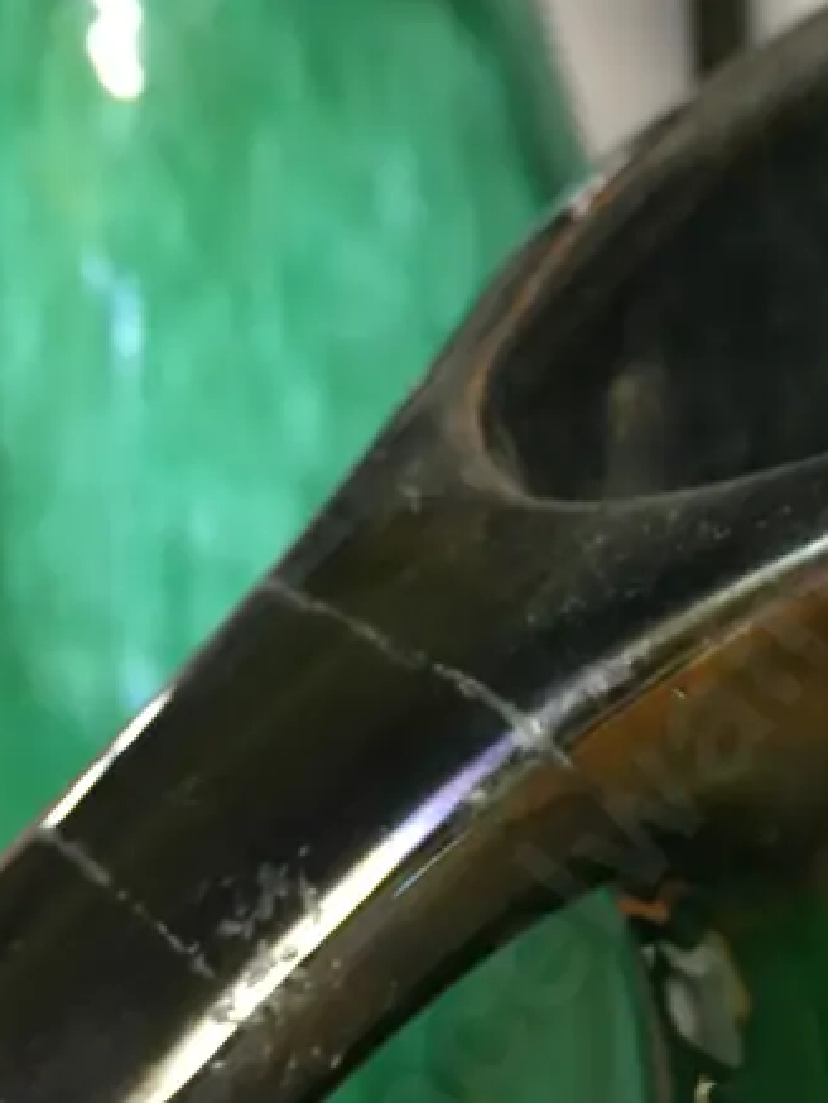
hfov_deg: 20.9
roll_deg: +0.8
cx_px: 843
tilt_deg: -16.3
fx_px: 2168
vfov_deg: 28.6
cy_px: 555
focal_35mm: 68
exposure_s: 1/10
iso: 100
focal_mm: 4.15
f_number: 2.2
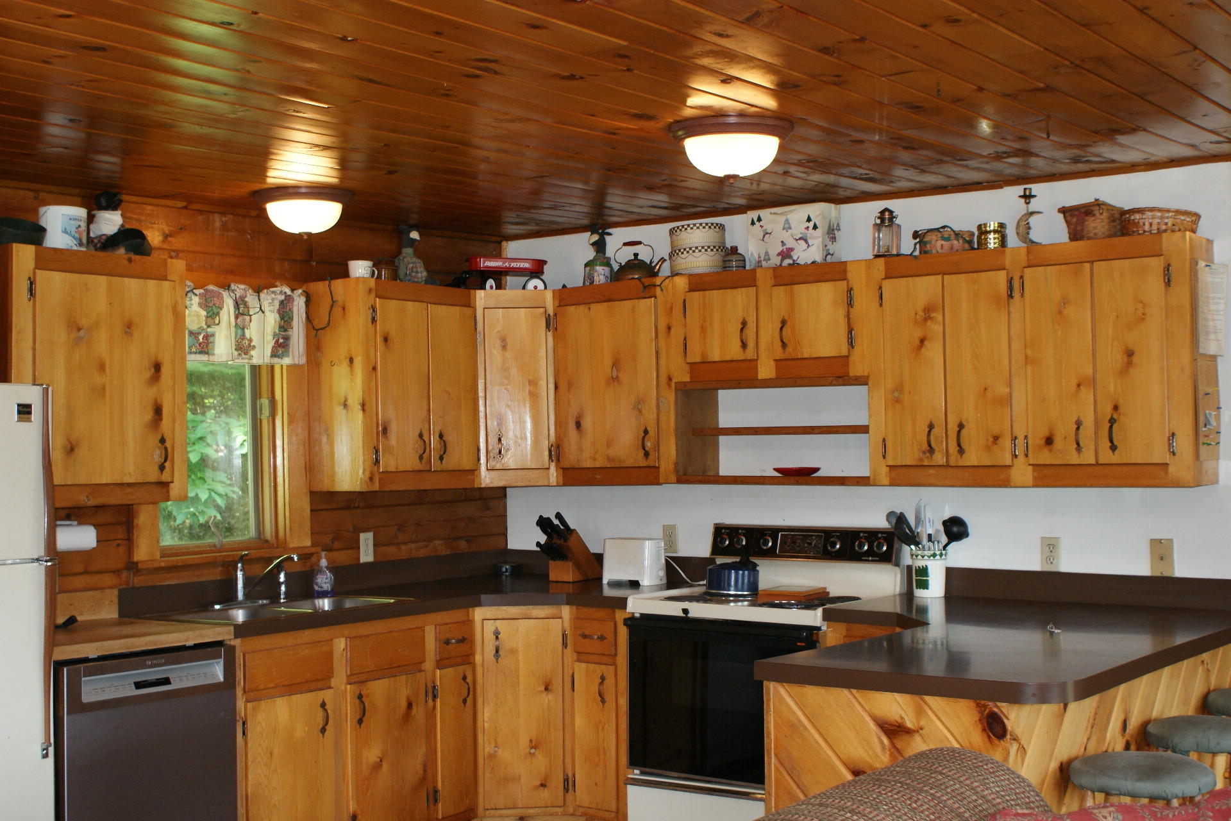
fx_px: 1436
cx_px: 616
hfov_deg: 46.4
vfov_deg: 31.9
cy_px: 410
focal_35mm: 42
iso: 400
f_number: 5
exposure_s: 1/60
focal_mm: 28
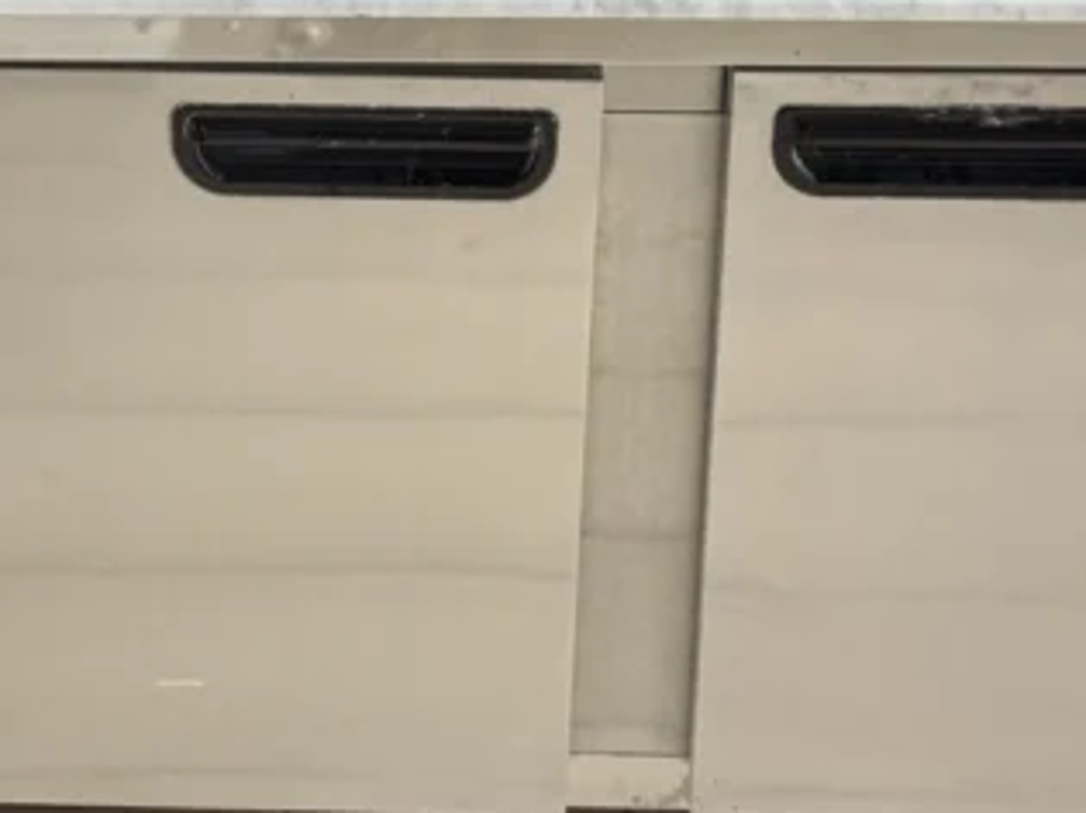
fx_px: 2446
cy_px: 21
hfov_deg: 24.9
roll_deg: +0.7
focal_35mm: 78
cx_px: 359
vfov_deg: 18.4
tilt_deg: -22.2
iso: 250
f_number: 1.78
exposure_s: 1/60
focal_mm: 6.76
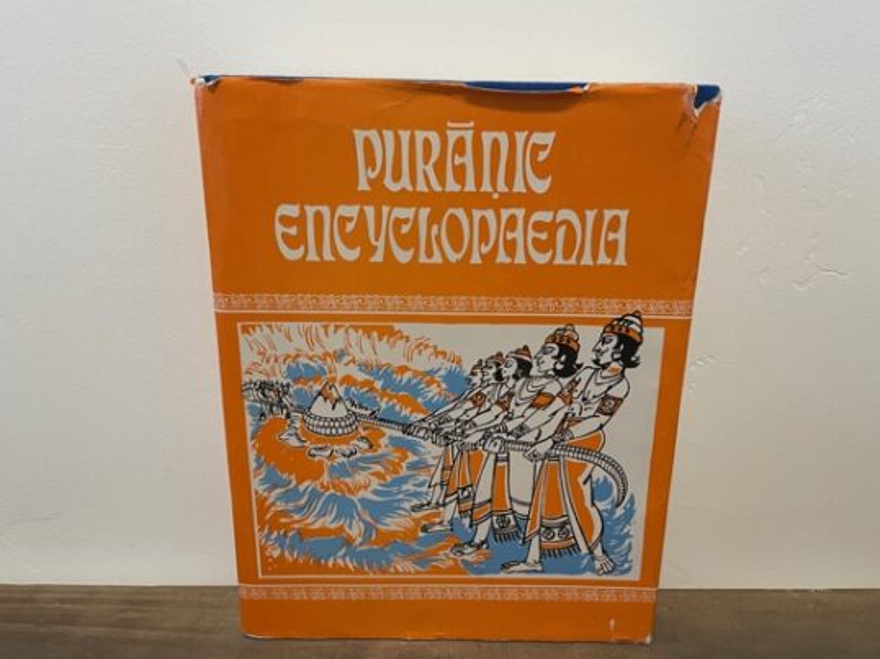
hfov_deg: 61.7
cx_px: 455
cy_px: 342
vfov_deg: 48.2
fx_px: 737
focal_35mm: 29
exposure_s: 1/60
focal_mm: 4.2
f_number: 1.6
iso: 160
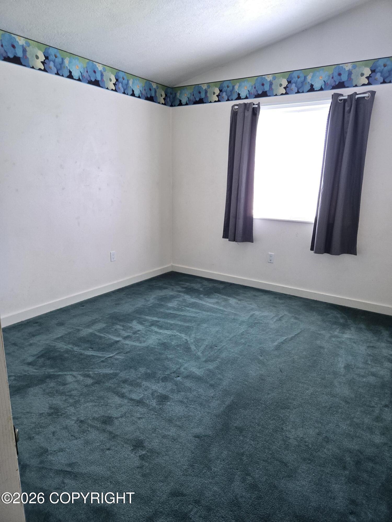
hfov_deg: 58.9
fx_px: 347
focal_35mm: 23
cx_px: 196
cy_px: 261
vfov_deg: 73.9
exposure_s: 1/120
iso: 320
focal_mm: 5.4
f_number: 1.8
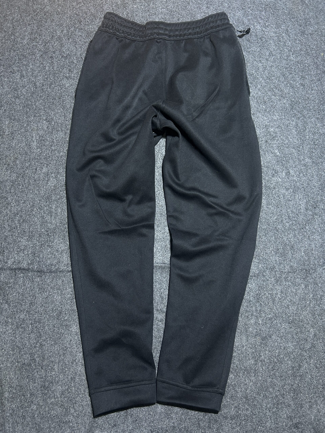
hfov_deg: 53.1
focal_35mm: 26
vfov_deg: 67.3
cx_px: 162
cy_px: 216
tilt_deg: -55.4
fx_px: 325
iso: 160
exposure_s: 1/50
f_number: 1.5
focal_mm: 5.7
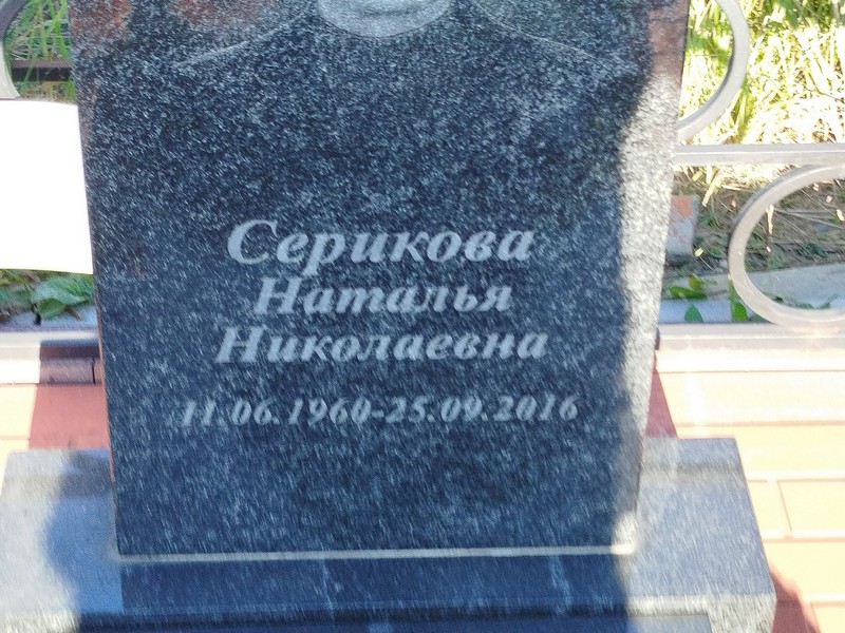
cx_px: 422
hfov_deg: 61.7
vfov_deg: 48.2
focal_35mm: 29
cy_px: 316
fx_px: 708
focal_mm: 5.31
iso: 64
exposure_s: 1/100
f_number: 1.7
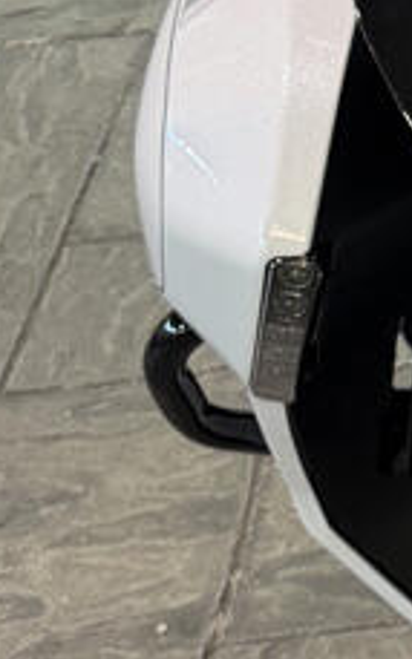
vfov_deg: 18.2
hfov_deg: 10.6
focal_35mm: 114
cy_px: 155
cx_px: 812
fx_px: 2049
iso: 125
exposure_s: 1/120
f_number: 1.78
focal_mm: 6.76
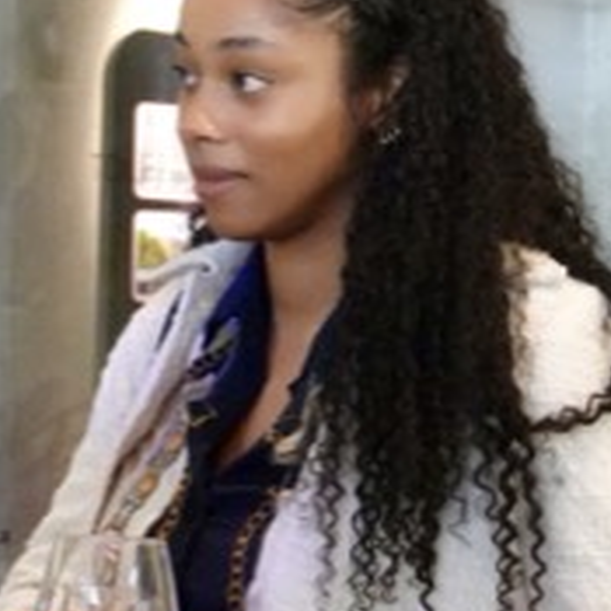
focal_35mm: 175
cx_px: 173
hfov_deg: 10.0
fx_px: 3495
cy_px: 154
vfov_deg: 10.0
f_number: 5
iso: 6400
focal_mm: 30
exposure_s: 1/125
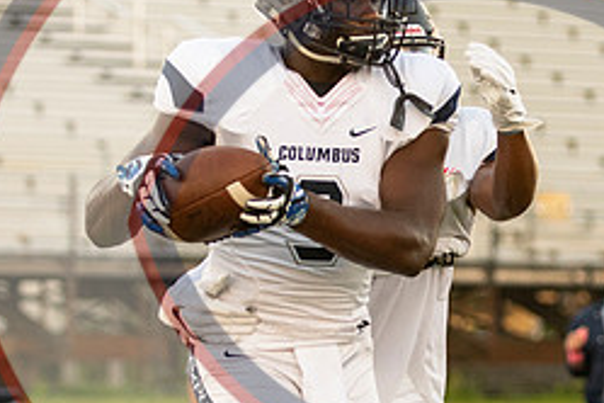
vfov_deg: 4.0
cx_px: 458
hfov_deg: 6.0
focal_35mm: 342
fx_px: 5738
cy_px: 222
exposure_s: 1/2500
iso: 1400
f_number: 2.8
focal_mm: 98
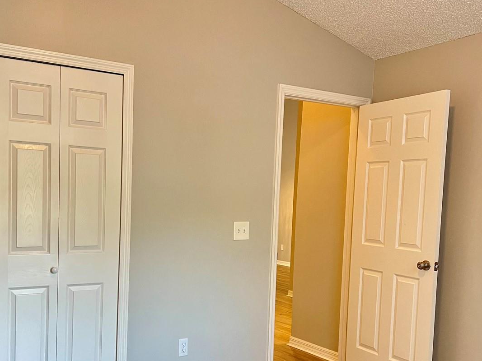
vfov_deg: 36.6
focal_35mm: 39
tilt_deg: -3.6
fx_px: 543
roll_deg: -1.4
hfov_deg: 47.5
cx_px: 188
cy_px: 230
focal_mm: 5.7
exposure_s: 1/60
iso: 200
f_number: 1.5
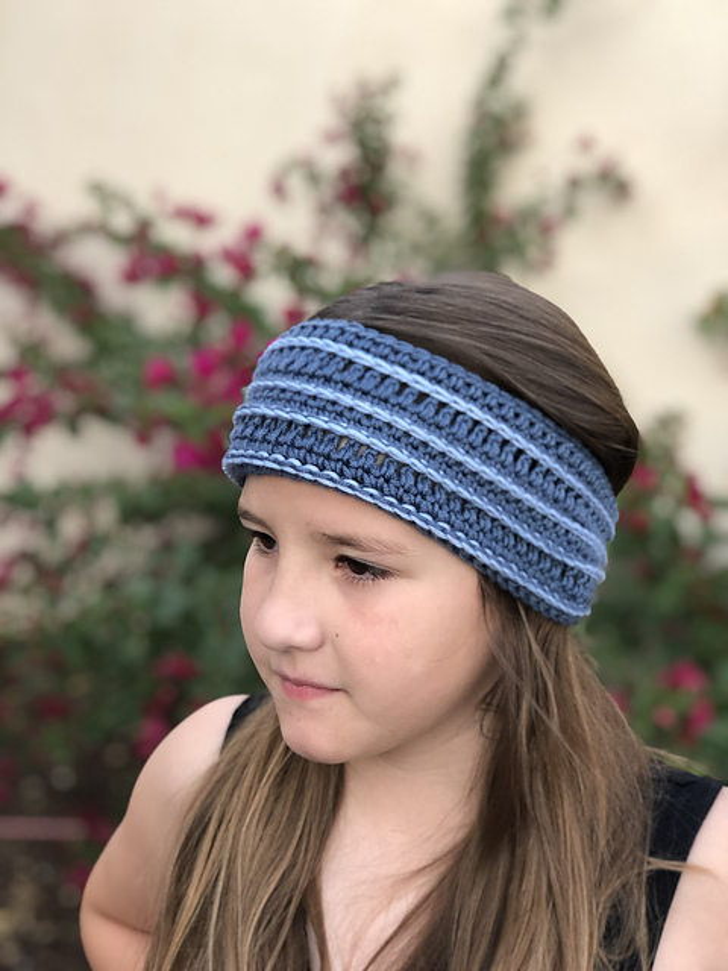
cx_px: 364
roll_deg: -0.8
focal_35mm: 57
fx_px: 1598
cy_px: 486
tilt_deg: -15.6
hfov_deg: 25.7
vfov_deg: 33.8
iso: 40
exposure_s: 1/30
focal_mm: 6.6
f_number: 2.8
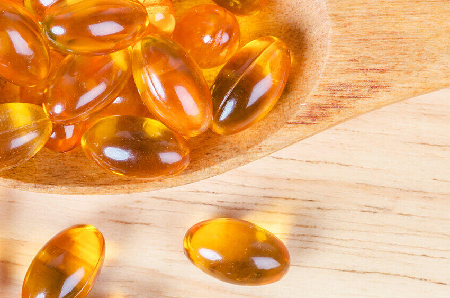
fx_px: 3381
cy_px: 23
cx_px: -67
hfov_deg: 7.6
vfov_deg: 5.0
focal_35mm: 271
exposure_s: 1/125
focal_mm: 60
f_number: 10
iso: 125
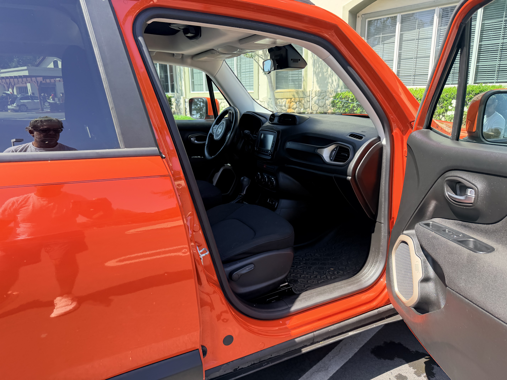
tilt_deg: -18.4
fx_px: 352
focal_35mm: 24
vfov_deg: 56.8
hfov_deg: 71.6
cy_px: 190
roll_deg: +2.6
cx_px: 254
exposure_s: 1/757
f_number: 1.78
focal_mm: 6.76
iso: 80
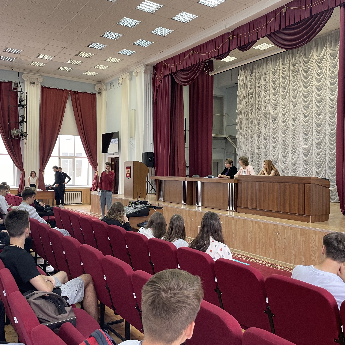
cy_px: 173
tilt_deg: +0.4
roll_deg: -0.6
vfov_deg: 52.5
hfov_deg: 52.4
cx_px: 155
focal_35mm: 31
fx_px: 350
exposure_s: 1/50
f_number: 1.6
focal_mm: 4.2
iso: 64
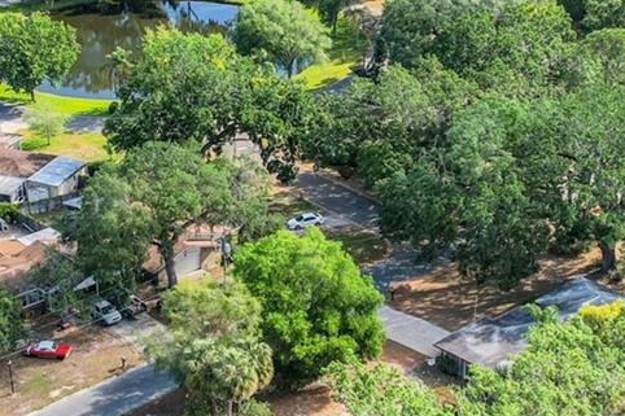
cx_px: 320
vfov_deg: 18.7
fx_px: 1267
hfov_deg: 27.7
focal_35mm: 73
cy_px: 203
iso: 100
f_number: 2.8
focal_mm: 8.38
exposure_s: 1/180
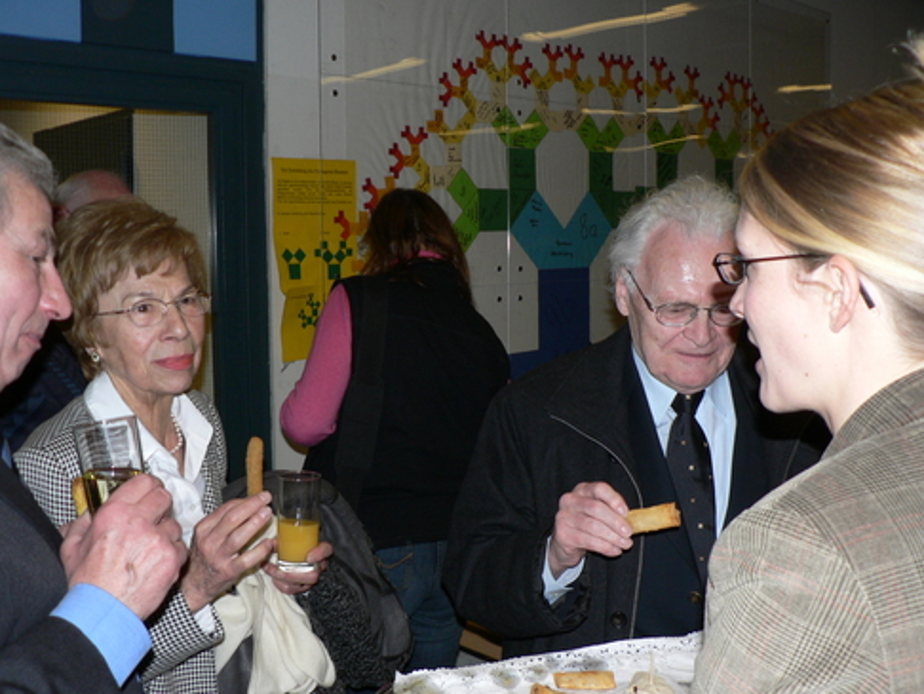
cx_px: 468
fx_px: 988
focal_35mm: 37
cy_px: 347
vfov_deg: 38.7
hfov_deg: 50.1
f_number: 2.8
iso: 100
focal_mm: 6
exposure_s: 1/60
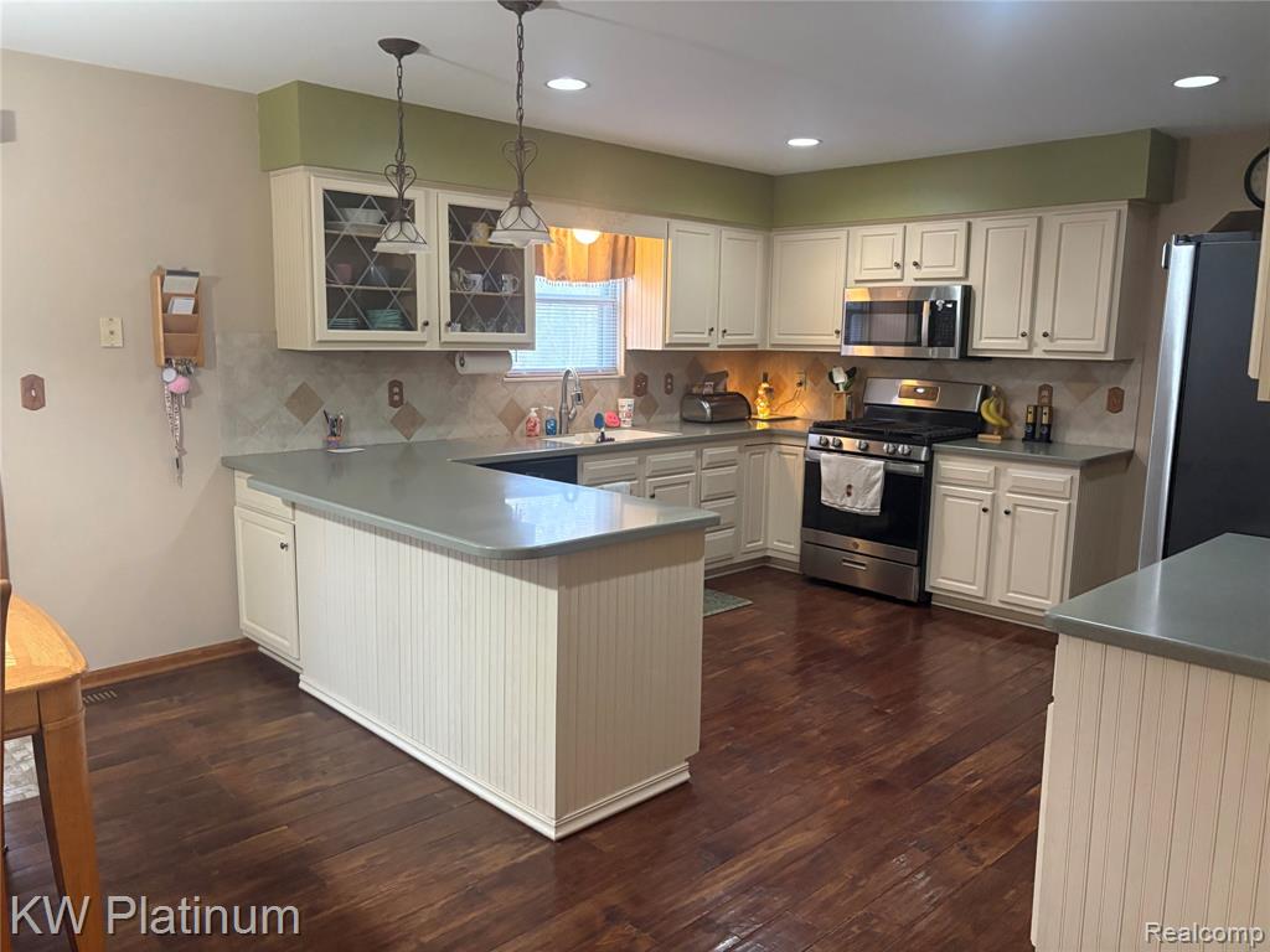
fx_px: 954
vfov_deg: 53.1
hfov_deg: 67.3
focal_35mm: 26
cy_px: 476
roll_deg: -0.3
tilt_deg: -7.8
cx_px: 635
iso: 400
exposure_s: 1/40
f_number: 1.6
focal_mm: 5.96
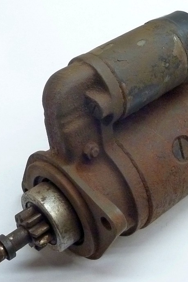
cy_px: 141
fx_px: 329
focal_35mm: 42
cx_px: 119
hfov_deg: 31.7
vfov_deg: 46.4
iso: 400
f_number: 3.4
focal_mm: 5
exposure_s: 1/20
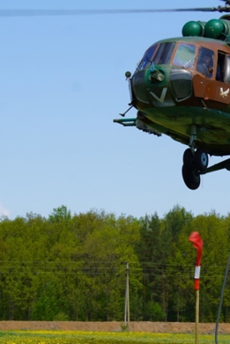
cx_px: 250
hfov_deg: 9.8
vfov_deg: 14.9
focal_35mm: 138
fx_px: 1321
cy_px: 200
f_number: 10
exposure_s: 1/160
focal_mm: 48
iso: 100
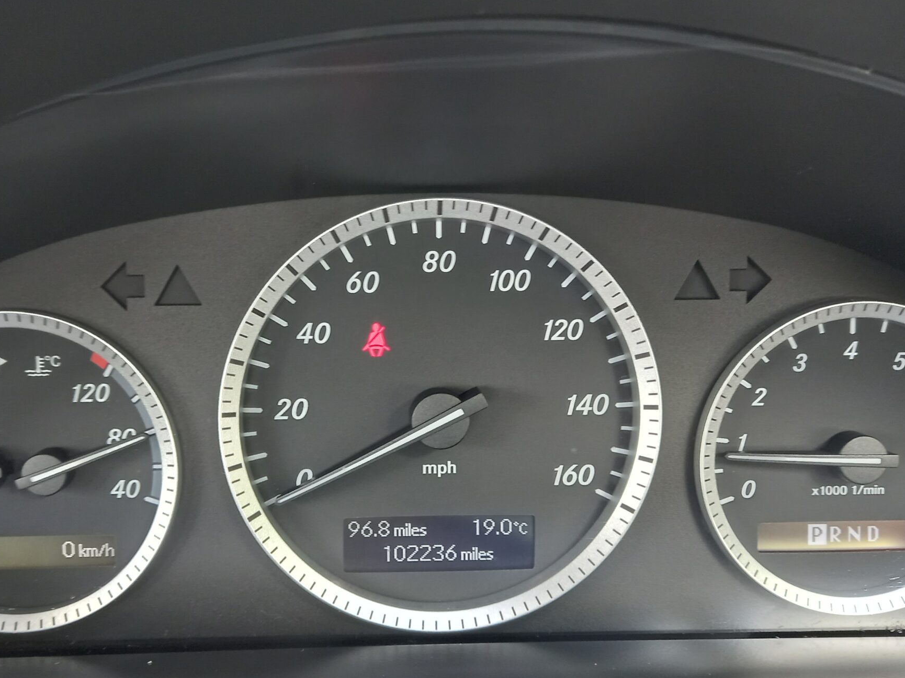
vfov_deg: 38.6
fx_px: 967
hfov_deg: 50.0
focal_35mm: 37
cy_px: 366
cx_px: 388
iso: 160
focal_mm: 4.6
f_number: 2
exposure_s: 1/40
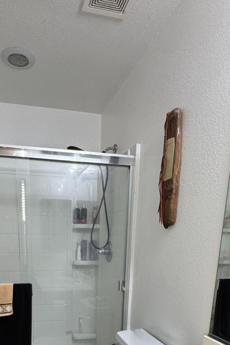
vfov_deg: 57.6
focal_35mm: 28
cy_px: 301
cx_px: 78
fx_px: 268
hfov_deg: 45.7
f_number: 2.2
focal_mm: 2.22
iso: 250
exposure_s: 1/120
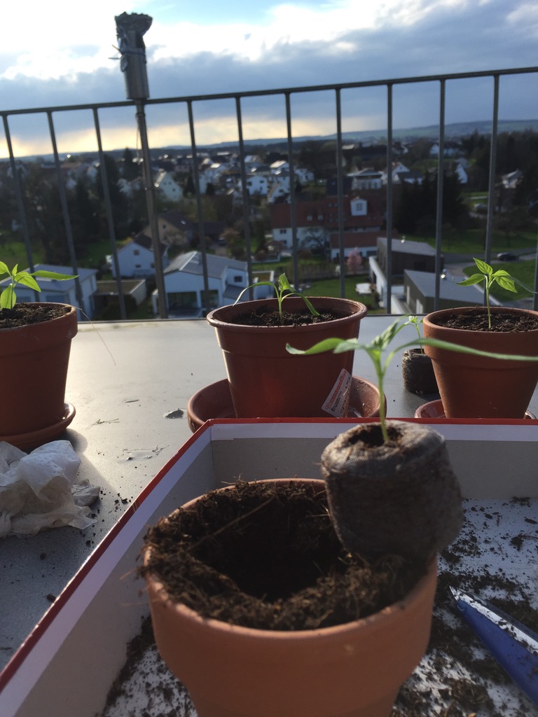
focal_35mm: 29
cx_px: 269
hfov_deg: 48.2
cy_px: 358
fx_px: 601
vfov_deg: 61.7
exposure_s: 1/989
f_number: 2.2
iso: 32
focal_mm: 4.15
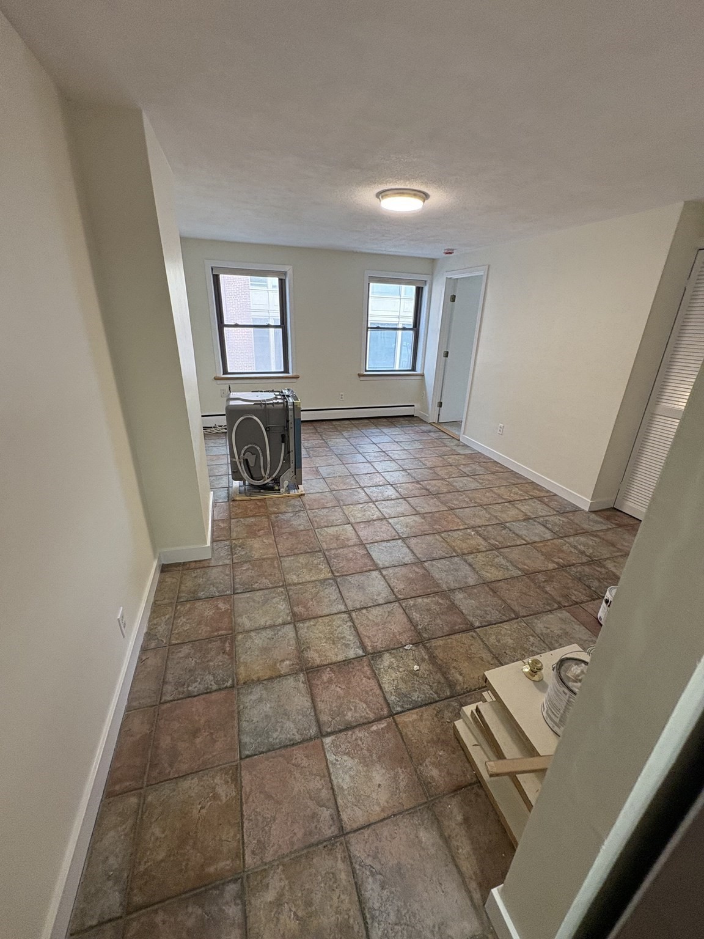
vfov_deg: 102.1
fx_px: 380
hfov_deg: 85.7
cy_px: 470
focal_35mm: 14
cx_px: 352
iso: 200
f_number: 2.2
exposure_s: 1/120
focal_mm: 2.22
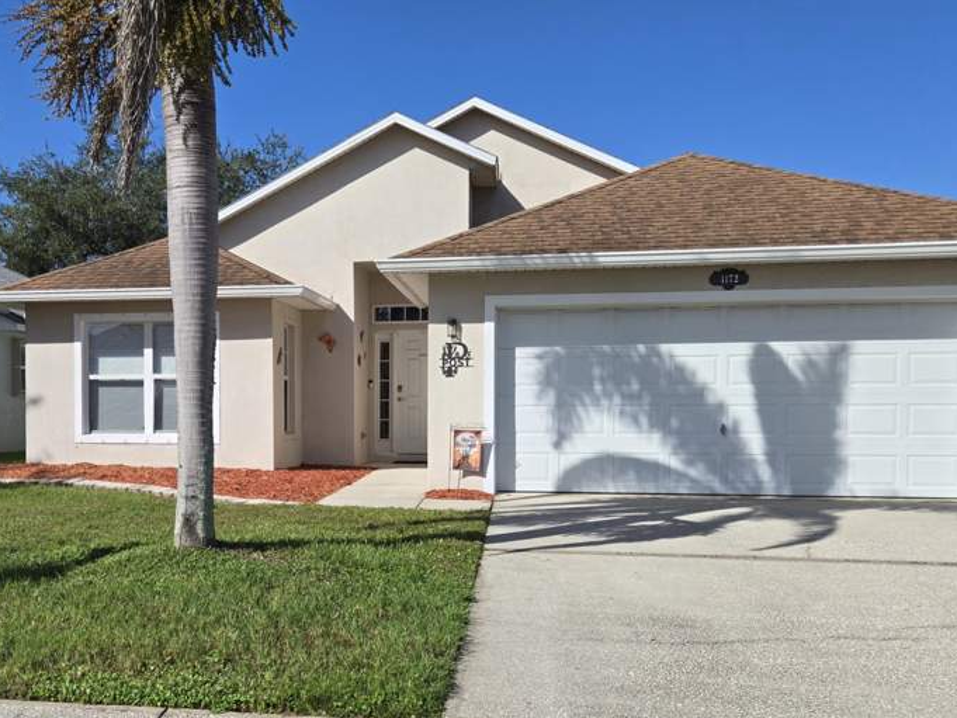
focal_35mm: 27
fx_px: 747
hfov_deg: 64.9
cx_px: 558
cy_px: 398
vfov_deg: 51.3
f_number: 1.8
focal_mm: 5.4
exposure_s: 1/3333
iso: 25
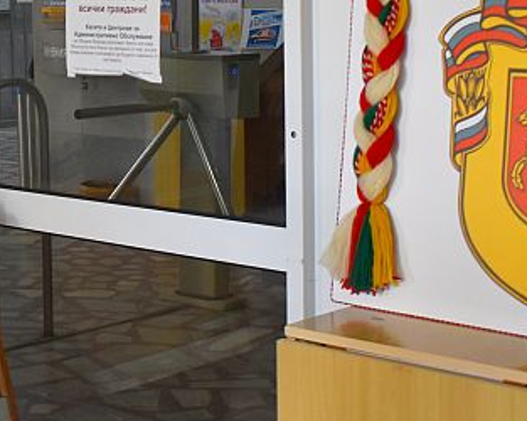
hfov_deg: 19.8
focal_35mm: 94
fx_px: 1473
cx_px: 30
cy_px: 50
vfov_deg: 16.1
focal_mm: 21
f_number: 3.8
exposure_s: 1/125
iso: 900
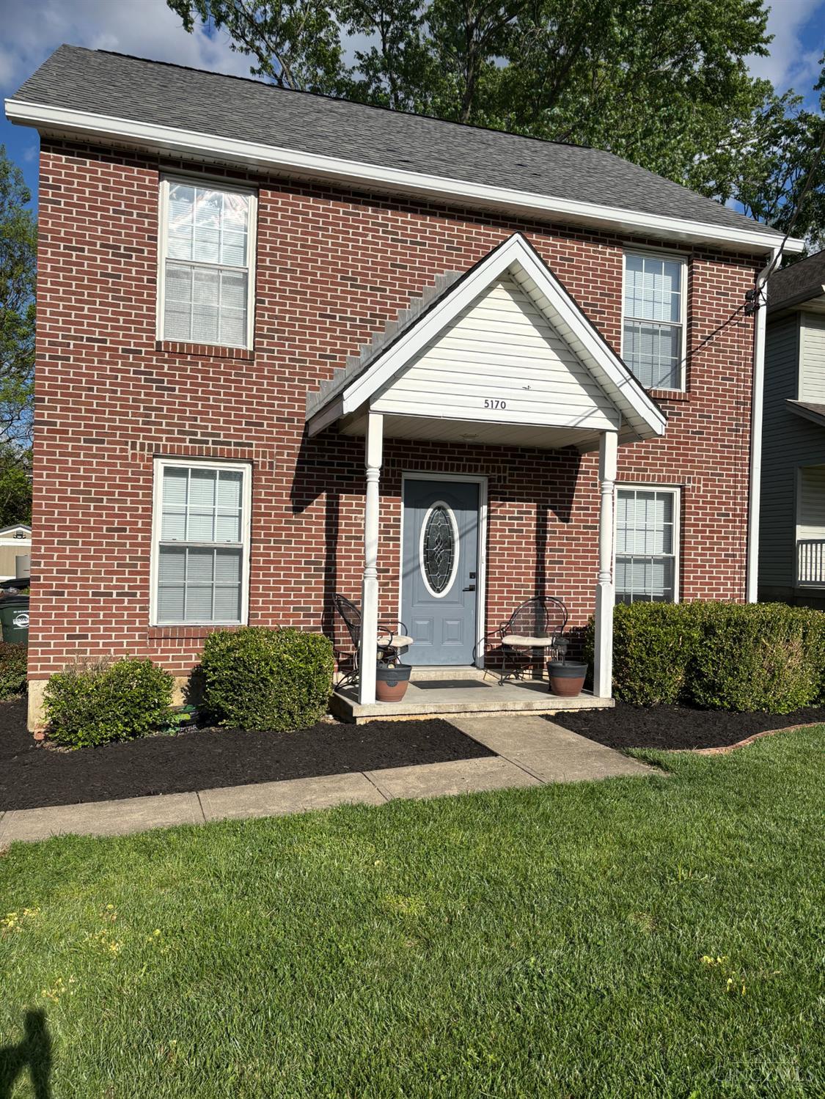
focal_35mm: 26
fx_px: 826
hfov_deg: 53.1
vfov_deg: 67.3
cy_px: 550
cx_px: 412
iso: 50
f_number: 1.6
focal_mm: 5.96
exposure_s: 1/5076
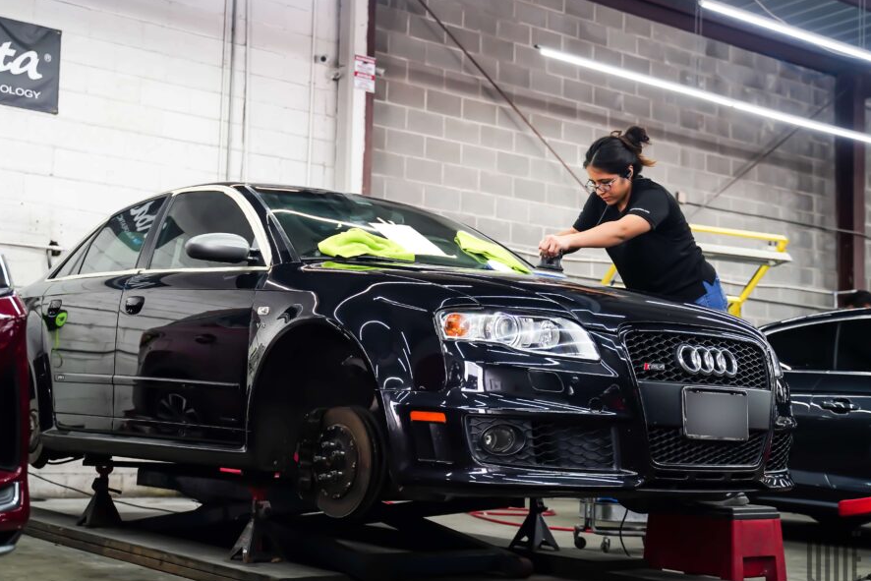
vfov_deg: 26.0
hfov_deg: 38.1
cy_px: 300
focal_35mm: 52
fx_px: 1258
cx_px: 381
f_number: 2.8
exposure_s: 1/50
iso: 320
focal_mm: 45
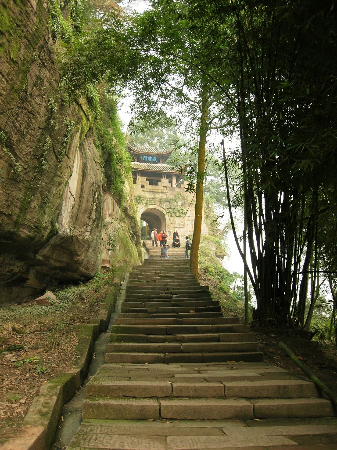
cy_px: 225
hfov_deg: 37.7
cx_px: 168
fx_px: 493
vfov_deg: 49.0
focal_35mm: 38
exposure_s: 1/142
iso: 64
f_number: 2.8
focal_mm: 7.8
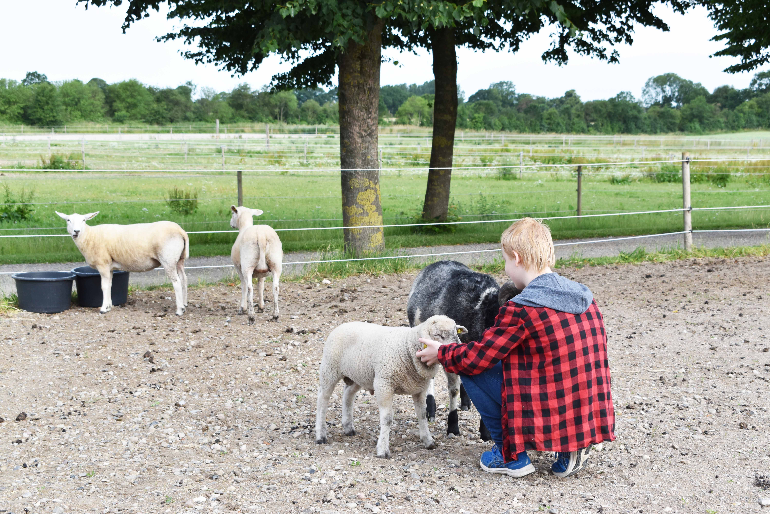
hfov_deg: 33.4
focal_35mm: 60
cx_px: 385
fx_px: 1283
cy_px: 257
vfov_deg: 22.6
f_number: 8
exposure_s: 1/250
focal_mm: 40
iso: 250
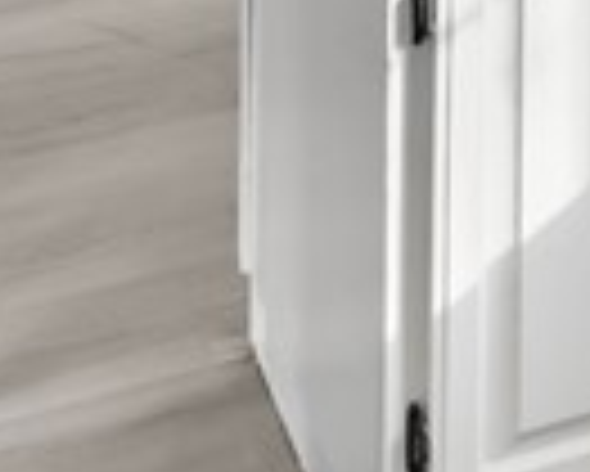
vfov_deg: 9.4
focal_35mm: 132
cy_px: -908
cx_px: 1049
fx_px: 2307
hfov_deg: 13.2
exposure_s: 1/40
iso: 400
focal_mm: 17
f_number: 8
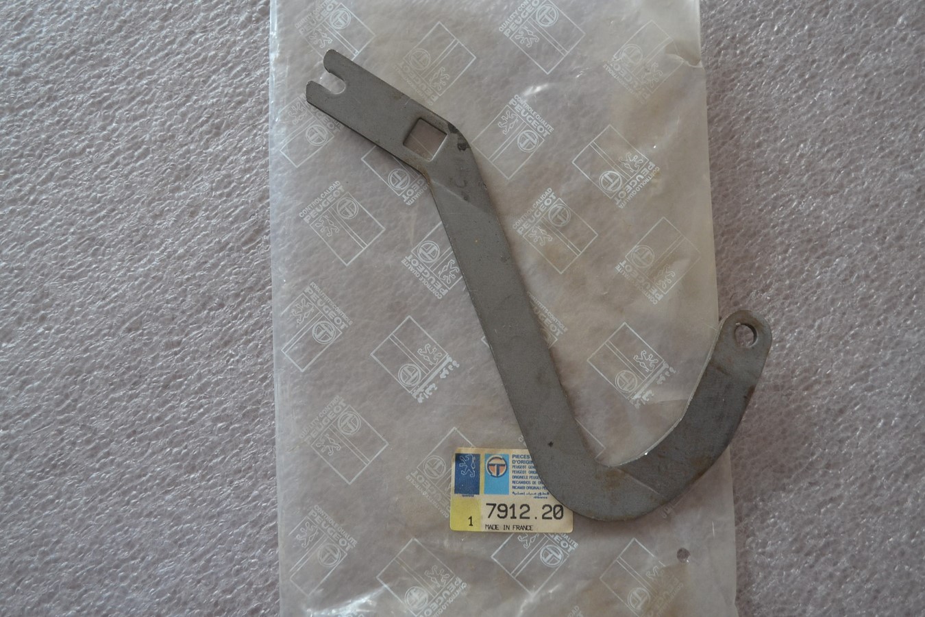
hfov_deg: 53.1
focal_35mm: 36
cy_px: 308
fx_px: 925
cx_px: 462
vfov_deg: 36.9
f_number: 4
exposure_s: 1/60
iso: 900
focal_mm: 24
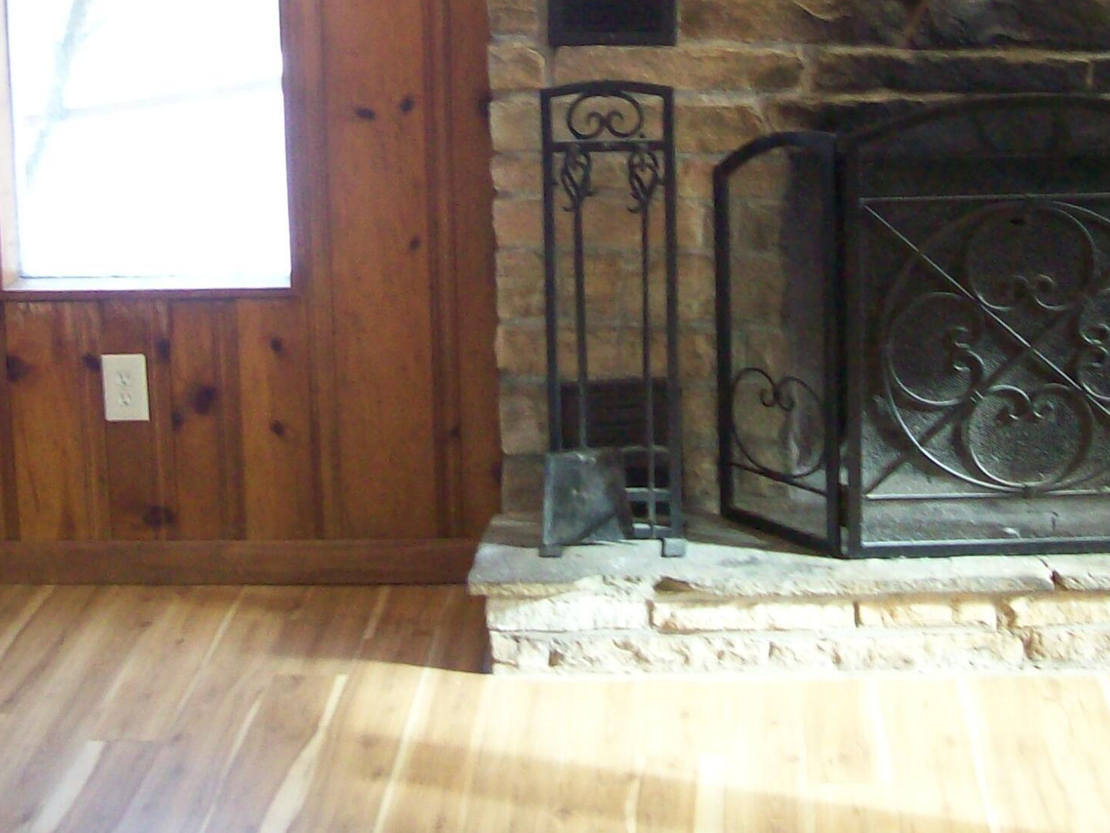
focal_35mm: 74
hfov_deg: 26.3
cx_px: 635
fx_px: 2373
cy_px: 91
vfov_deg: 19.6
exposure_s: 1/29.8
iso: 160
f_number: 2.7
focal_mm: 6
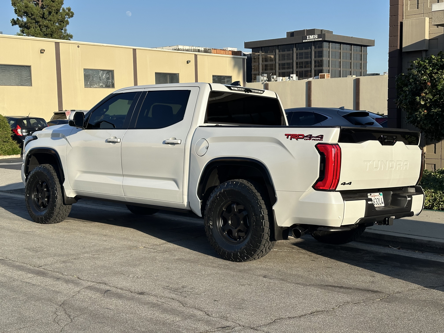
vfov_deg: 30.3
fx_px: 616
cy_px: 166
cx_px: 222
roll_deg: +1.1
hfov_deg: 39.7
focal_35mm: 48
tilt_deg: -4.5
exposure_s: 1/3367
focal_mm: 6.86
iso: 64
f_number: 1.78
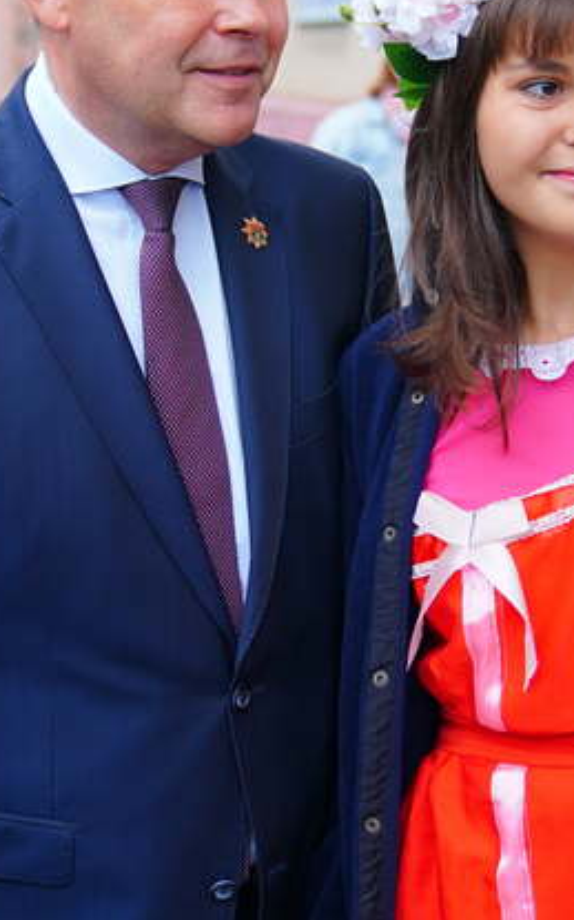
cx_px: 413
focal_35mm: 87
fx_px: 2180
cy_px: 277
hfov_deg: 15.0
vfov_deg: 23.7
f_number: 2.8
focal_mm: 34
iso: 320
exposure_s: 1/250
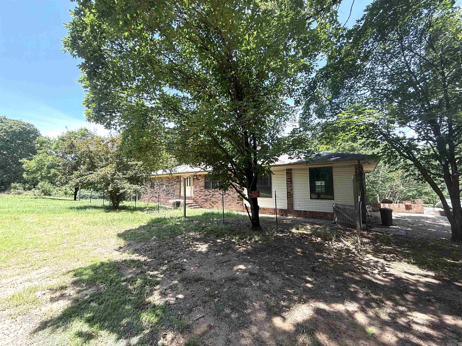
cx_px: 231
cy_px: 173
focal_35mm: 14
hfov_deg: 102.1
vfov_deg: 85.7
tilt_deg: +4.0
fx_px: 187
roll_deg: +0.5
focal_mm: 2.22
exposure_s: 1/293
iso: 64
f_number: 2.2
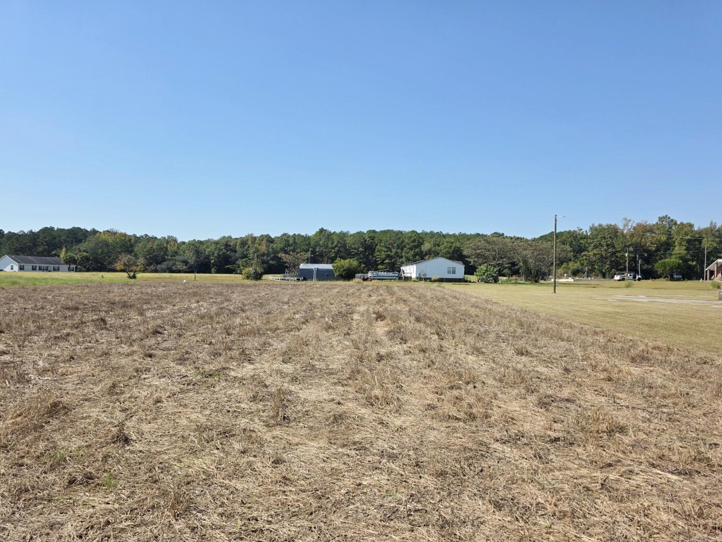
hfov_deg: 71.6
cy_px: 278
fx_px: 501
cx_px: 364
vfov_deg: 56.8
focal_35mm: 24
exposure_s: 1/7061
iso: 80
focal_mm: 6.3
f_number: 1.7
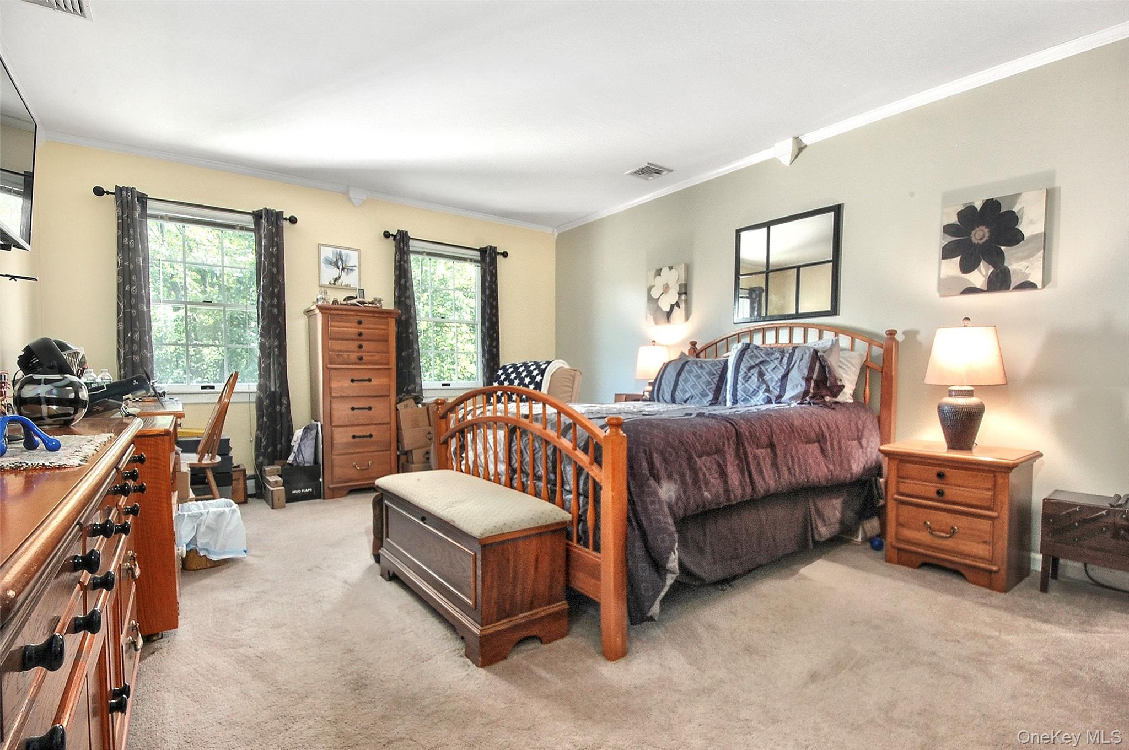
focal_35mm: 15
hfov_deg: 100.4
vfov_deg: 77.2
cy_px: 375
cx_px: 564
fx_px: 470
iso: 400
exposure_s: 1/8
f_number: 22
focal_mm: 10
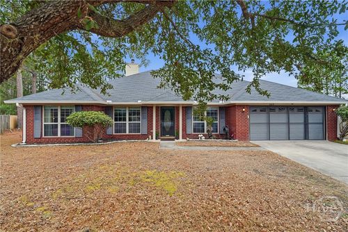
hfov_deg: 96.7
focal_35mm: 16
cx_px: 174
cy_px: 116
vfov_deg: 73.8
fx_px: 155
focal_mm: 16
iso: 320
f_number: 9
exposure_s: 1/800
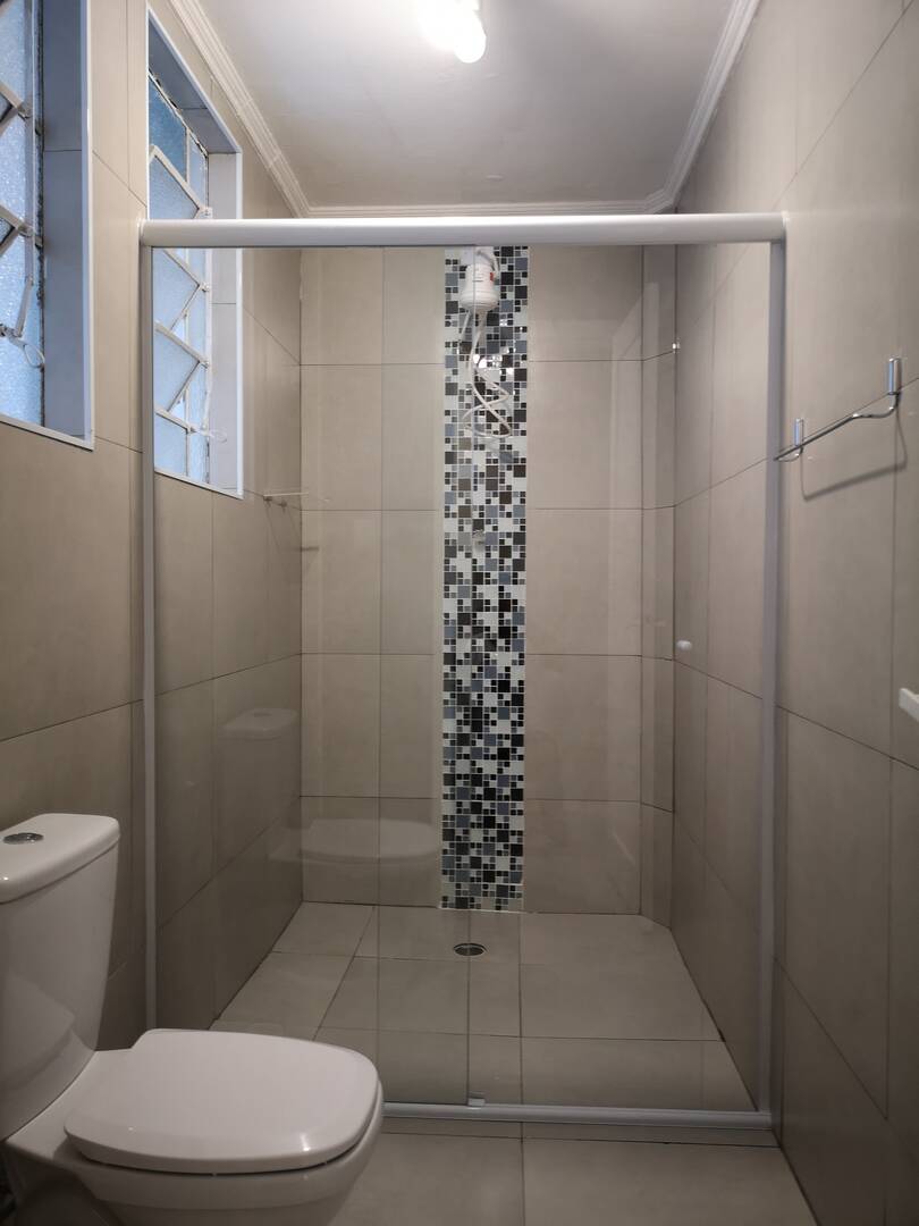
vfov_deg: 65.3
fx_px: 956
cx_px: 460
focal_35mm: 27
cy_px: 613
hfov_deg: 51.4
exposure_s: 1/30
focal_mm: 5.58
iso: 200
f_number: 1.8
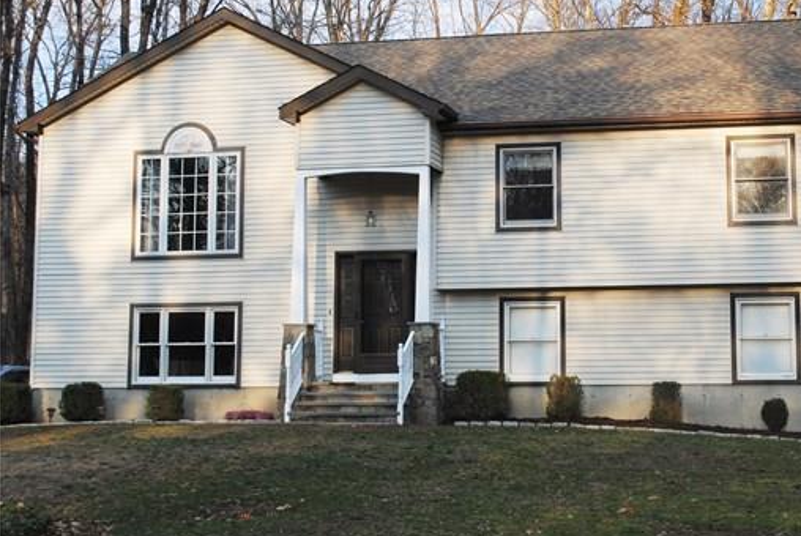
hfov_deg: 31.1
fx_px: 1426
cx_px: 532
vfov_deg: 21.2
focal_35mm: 64
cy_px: 196
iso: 100
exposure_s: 1/160
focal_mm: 32
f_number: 6.3
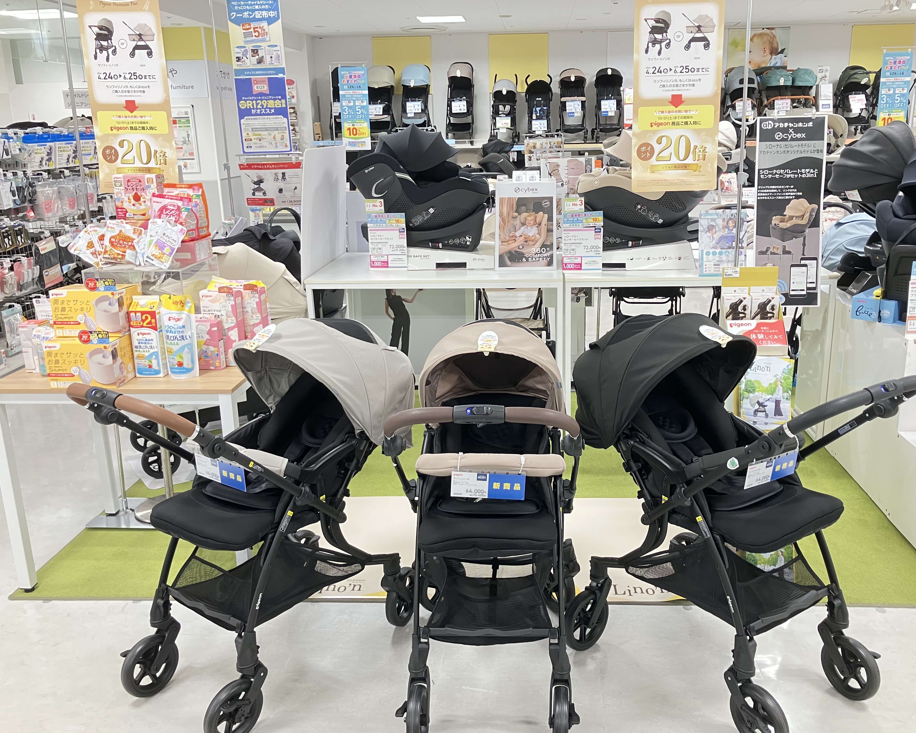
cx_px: 498
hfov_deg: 58.7
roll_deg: +0.7
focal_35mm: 30
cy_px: 367
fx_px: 813
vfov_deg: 48.5
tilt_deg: -15.1
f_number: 1.8
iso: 125
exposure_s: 1/60
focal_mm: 3.99
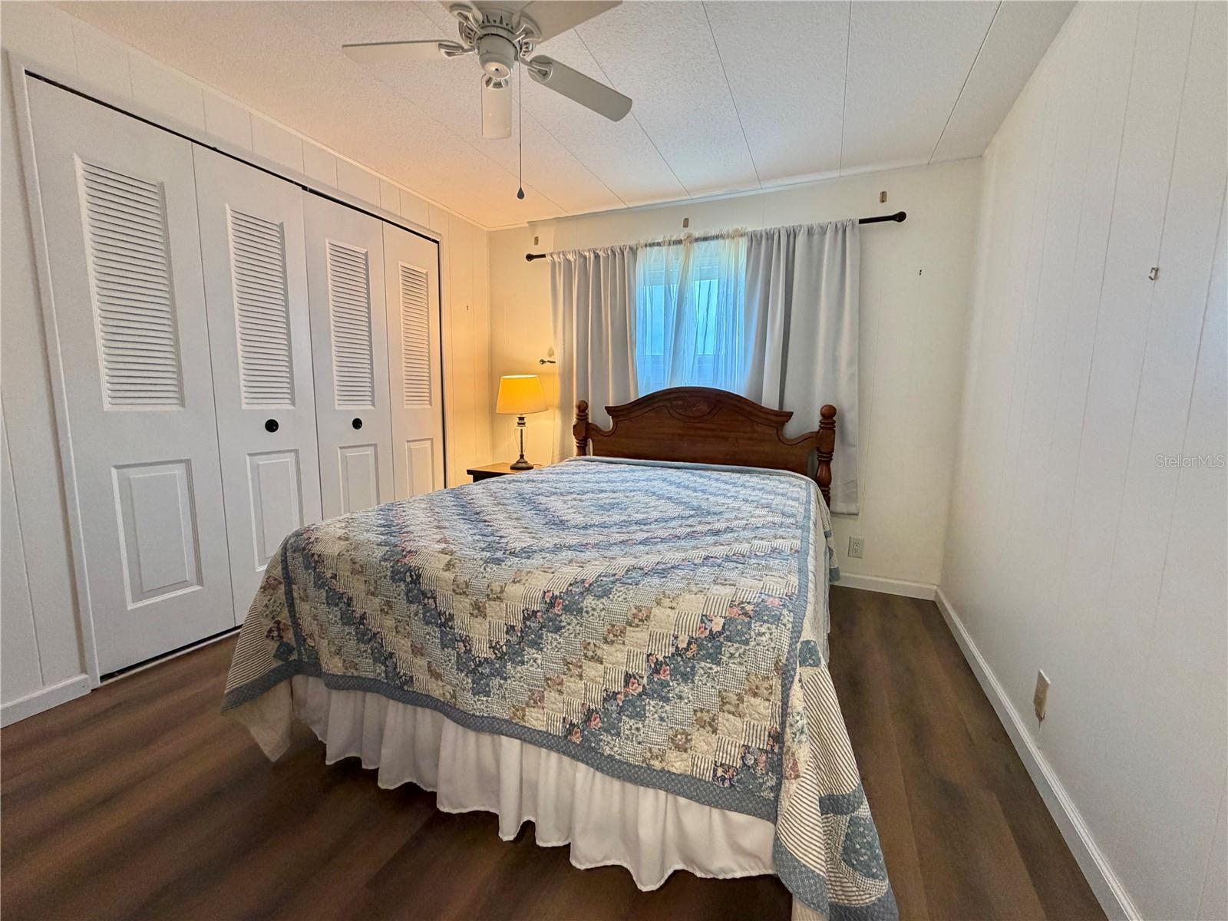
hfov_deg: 102.1
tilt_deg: -7.2
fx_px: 497
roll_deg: -0.5
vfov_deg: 85.7
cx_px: 614
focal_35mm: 14
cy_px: 460
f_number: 2.2
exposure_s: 1/120
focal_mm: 2.22
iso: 250
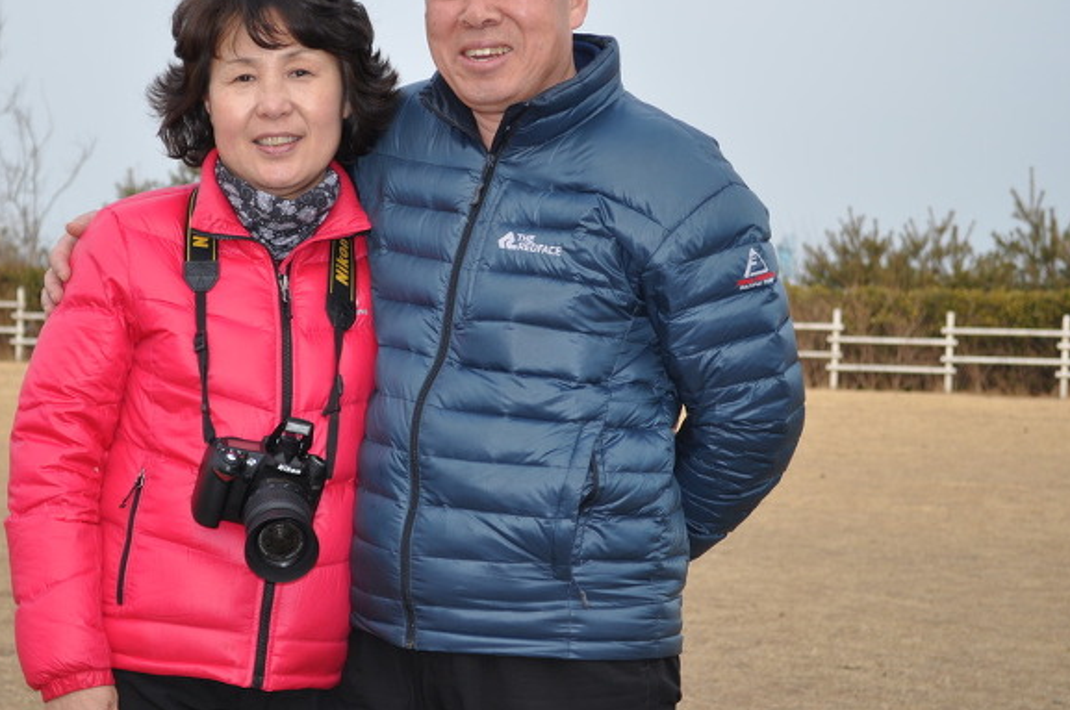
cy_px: 290
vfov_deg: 13.4
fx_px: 3027
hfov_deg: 20.0
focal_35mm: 102
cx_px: 426
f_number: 6.3
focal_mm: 52
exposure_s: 1/200
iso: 200
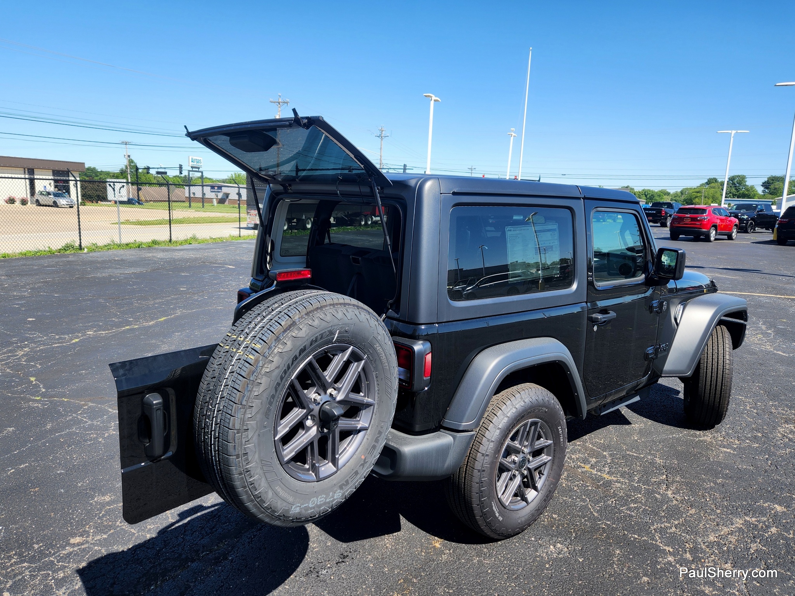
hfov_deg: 73.9
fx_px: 528
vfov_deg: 58.9
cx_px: 398
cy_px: 298
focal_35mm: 23
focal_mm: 5.4
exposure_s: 1/807
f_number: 1.8
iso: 20
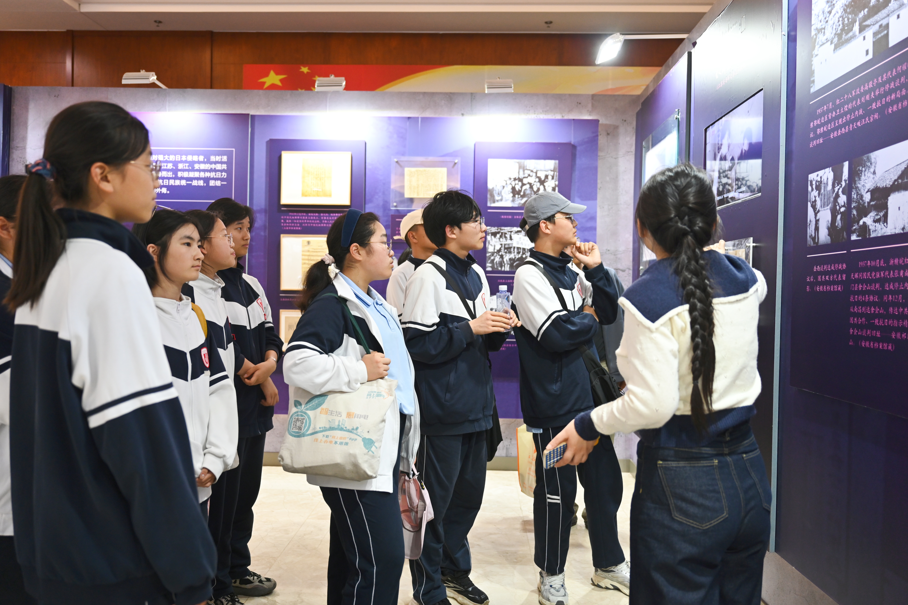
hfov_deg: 63.7
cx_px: 454
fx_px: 731
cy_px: 302
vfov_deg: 45.0
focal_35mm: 29
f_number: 2.8
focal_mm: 29
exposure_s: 1/125
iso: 900
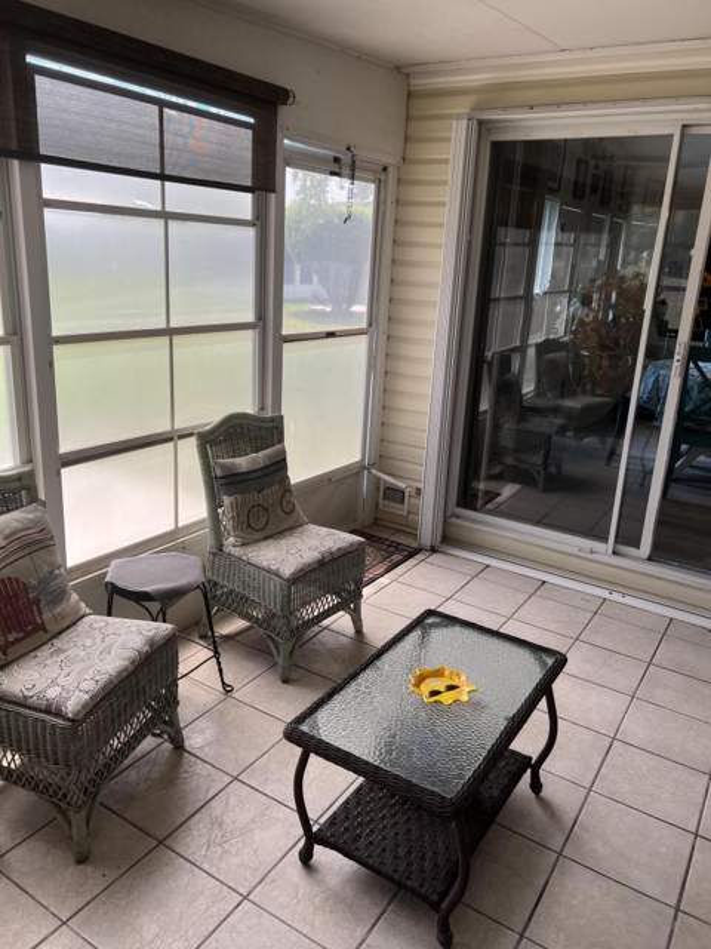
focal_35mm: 26
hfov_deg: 53.1
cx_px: 356
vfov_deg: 67.3
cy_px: 474
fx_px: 712
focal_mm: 5.7
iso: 50
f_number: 1.5
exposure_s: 1/120
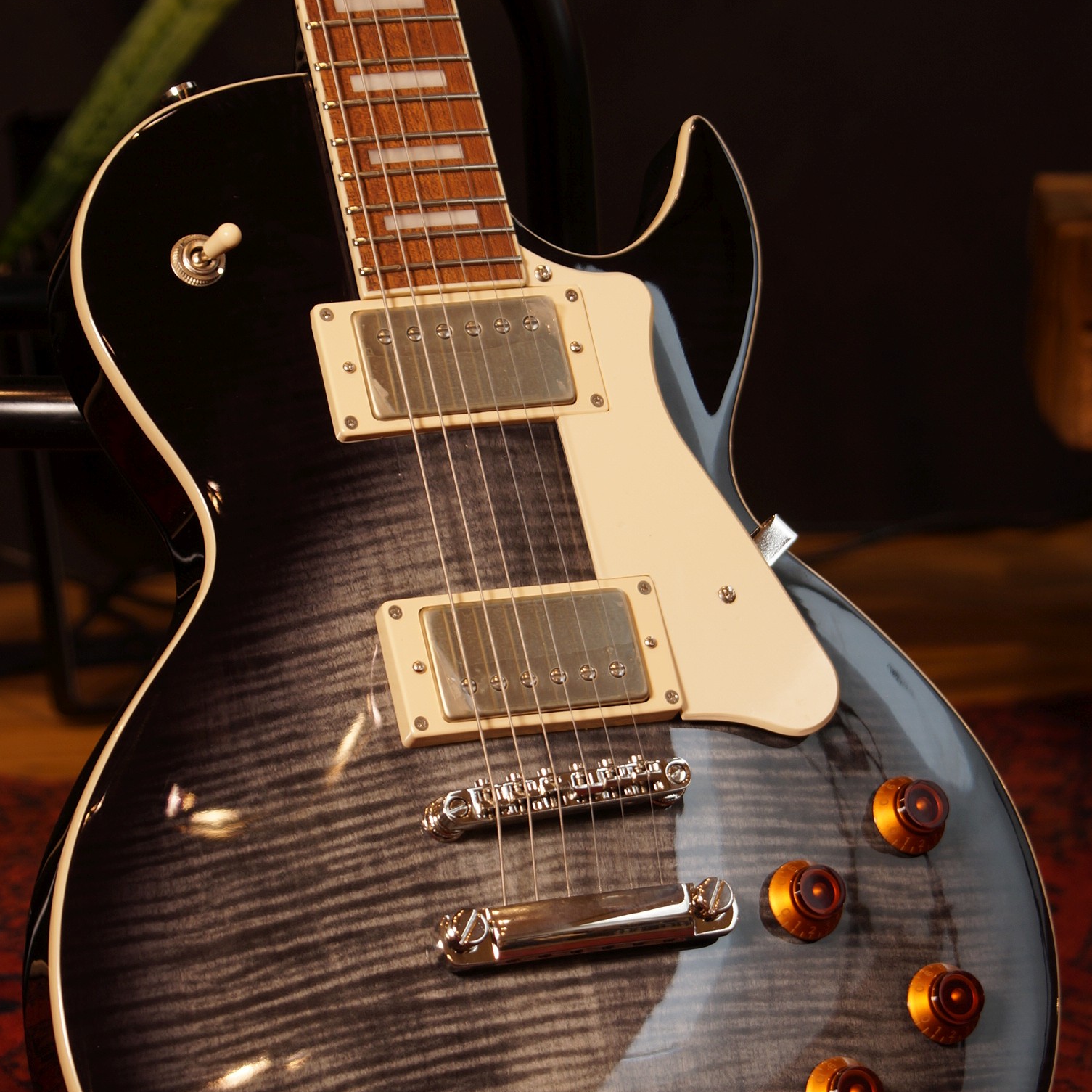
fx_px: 4961
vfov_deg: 12.6
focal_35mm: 139
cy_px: 577
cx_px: 522
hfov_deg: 12.6
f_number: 5.6
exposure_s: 1/10
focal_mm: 60
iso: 100
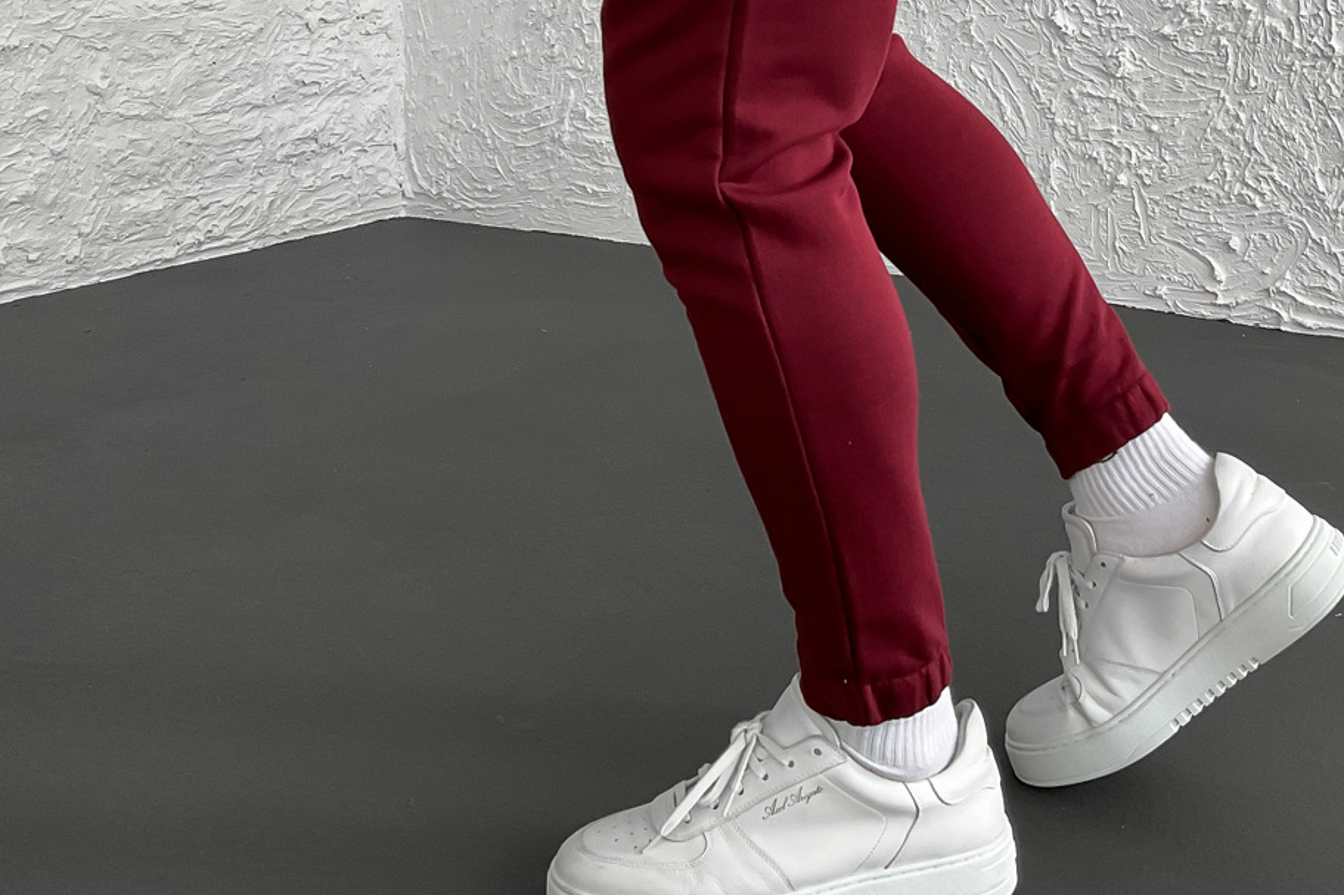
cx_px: 807
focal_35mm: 53
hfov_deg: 37.4
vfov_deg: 24.1
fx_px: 1978
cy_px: -41
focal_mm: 3
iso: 32
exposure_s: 1/120
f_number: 1.8
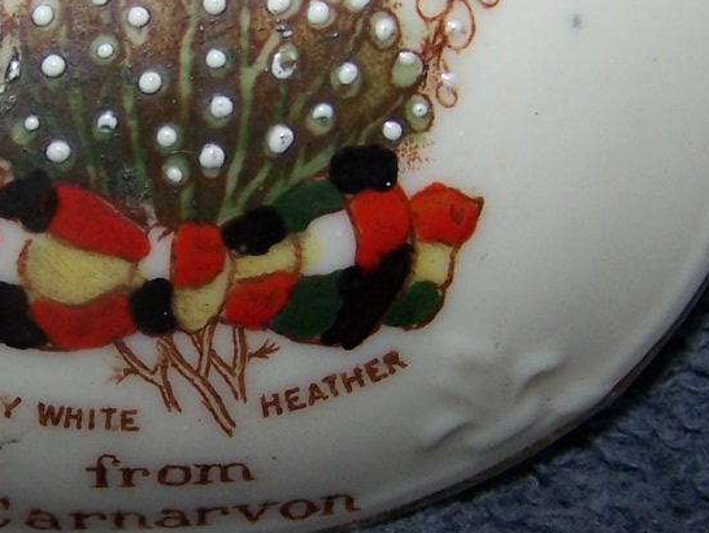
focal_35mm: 108
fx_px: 2213
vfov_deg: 13.7
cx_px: 143
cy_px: 259
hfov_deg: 18.0
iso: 80
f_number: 2.8
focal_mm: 6.3
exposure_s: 1/60
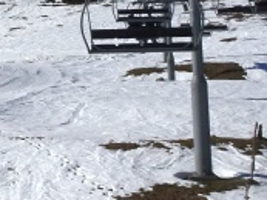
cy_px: 6
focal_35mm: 111
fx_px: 857
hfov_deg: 16.2
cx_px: -133
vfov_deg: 13.2
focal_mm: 4.1
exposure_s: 1/2000
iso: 80
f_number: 5
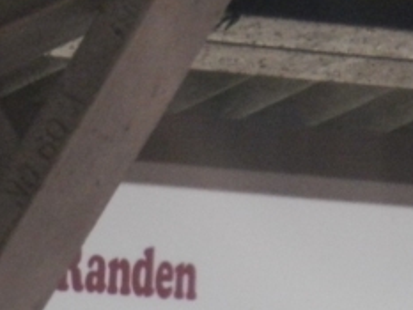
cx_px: 301
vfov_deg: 1.4
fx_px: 12653
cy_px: 441
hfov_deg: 1.9
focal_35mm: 1060
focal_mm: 55
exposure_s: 1/320
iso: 800
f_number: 5.4
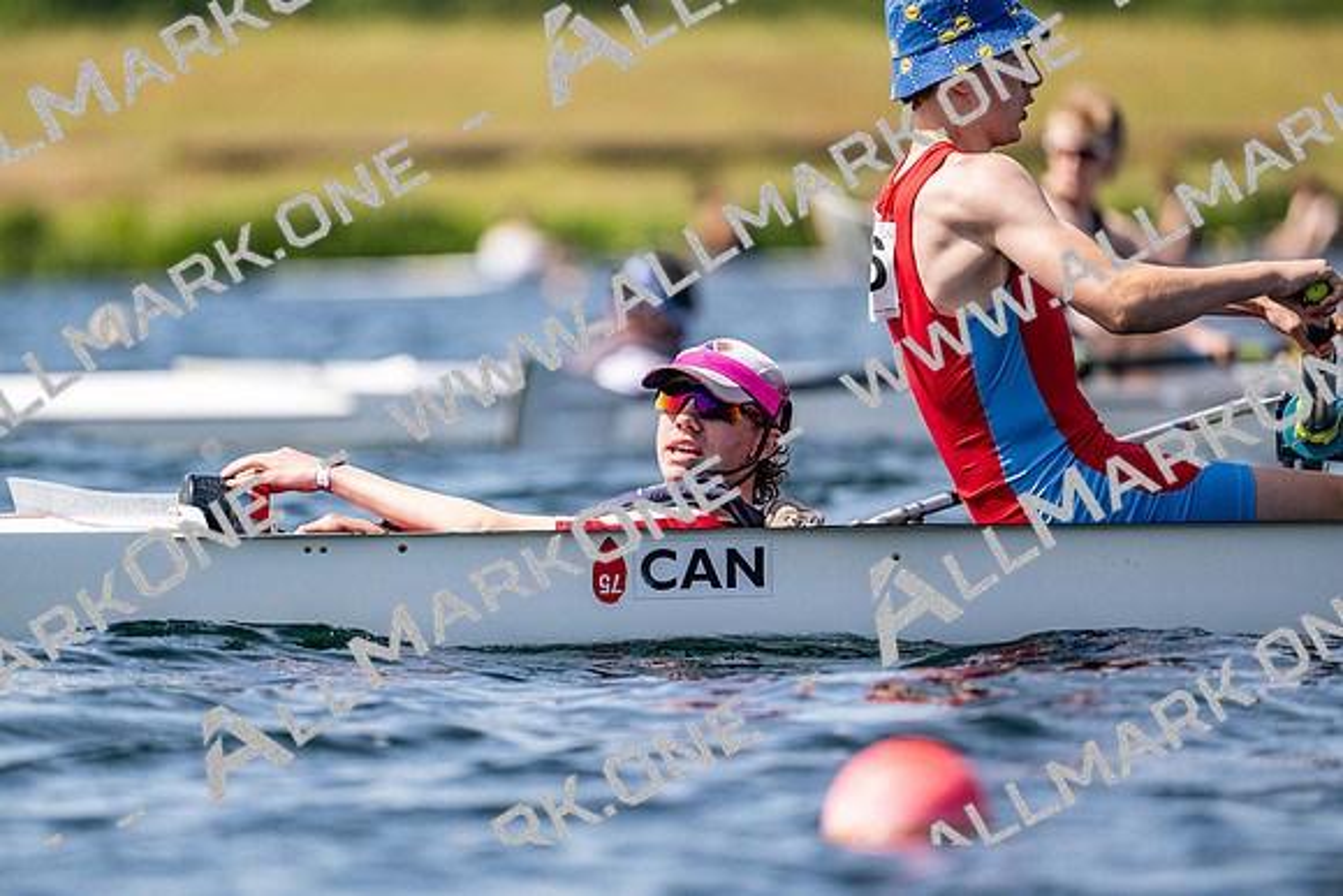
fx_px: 14925
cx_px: 672
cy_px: 448
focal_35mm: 400
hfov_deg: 5.2
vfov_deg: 3.4
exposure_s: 1/2500
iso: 220
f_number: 4.5
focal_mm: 400
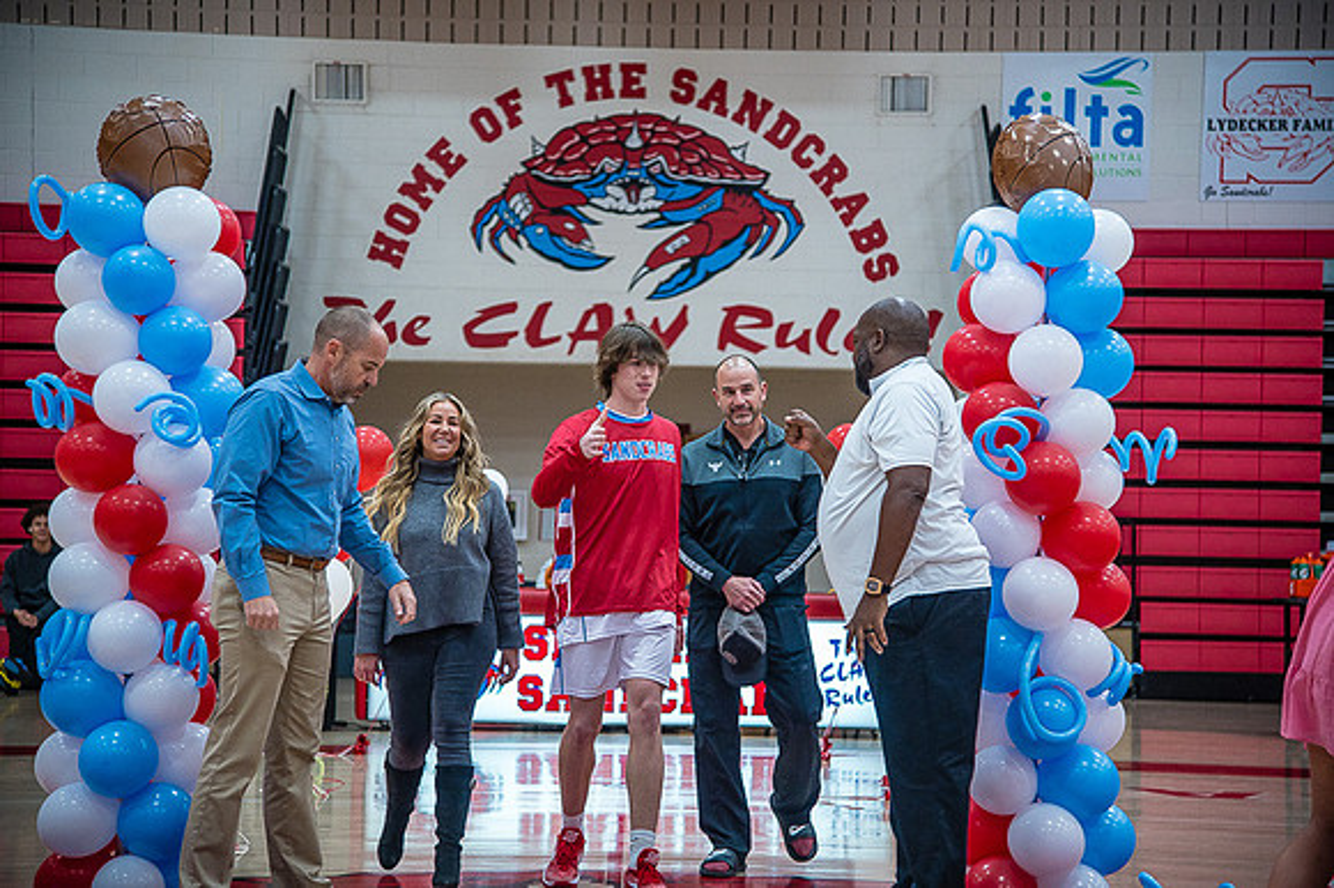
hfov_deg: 23.7
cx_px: 667
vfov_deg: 15.9
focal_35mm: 86
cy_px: 444
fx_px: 3185
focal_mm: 86
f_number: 4
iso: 2000
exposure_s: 1/320
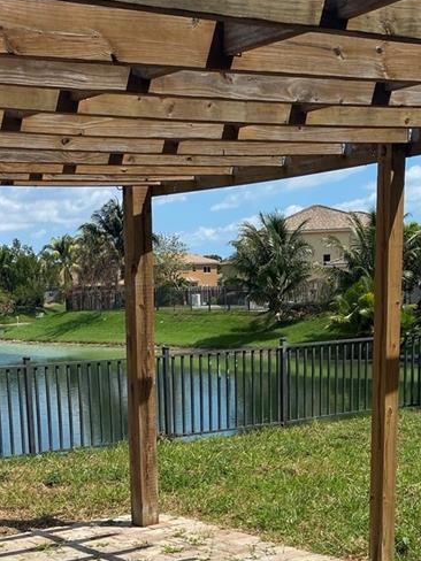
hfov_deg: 22.7
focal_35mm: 64
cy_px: 516
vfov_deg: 28.9
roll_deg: +1.9
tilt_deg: -11.4
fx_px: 1038
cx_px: 112
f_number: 1.8
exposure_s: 1/3413
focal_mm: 4.25
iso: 32
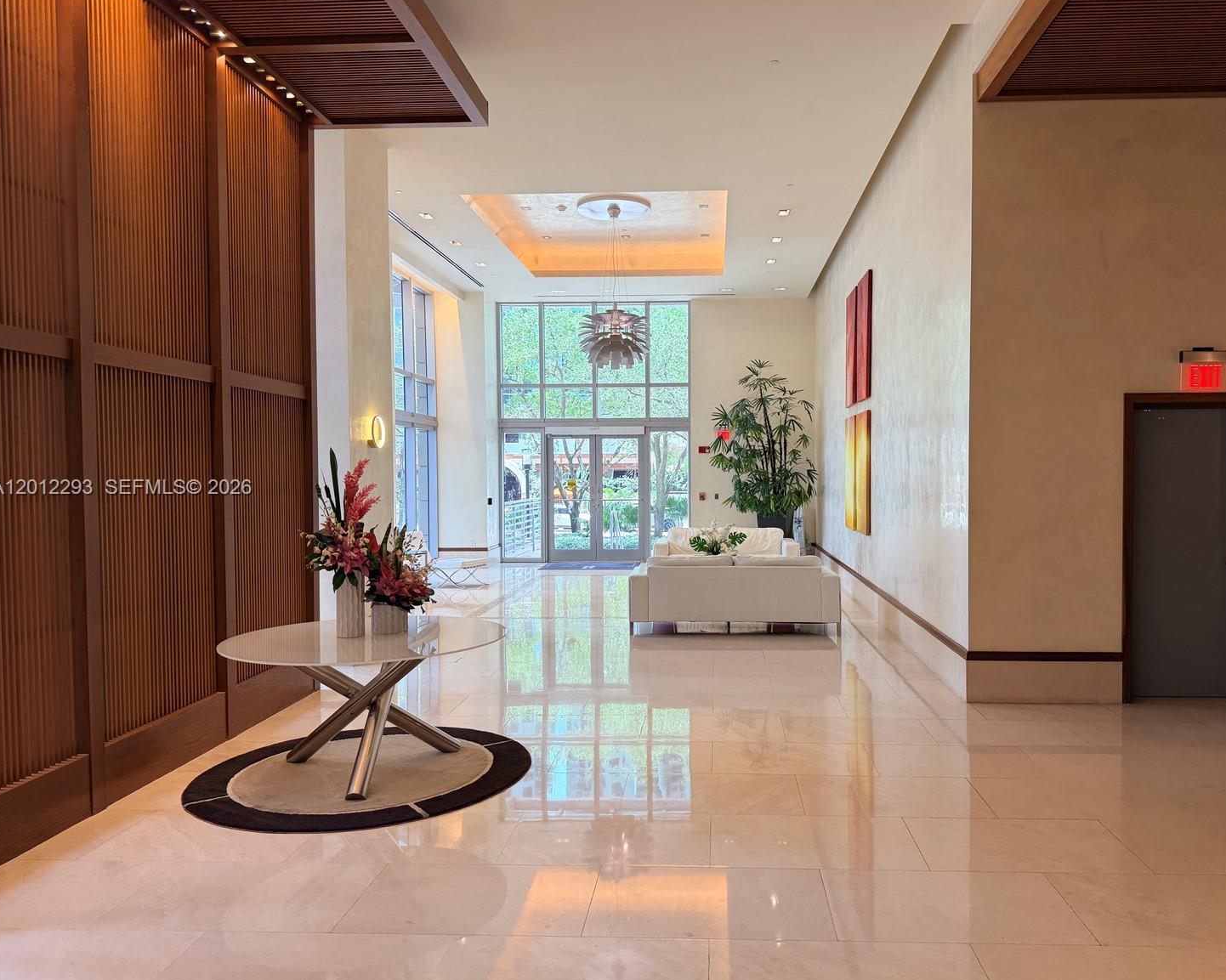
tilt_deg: -1.8
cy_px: 489
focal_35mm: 26
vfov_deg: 54.9
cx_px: 667
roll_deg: +0.6
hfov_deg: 65.9
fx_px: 943
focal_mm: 6.76
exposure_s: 1/120
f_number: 1.78
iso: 100
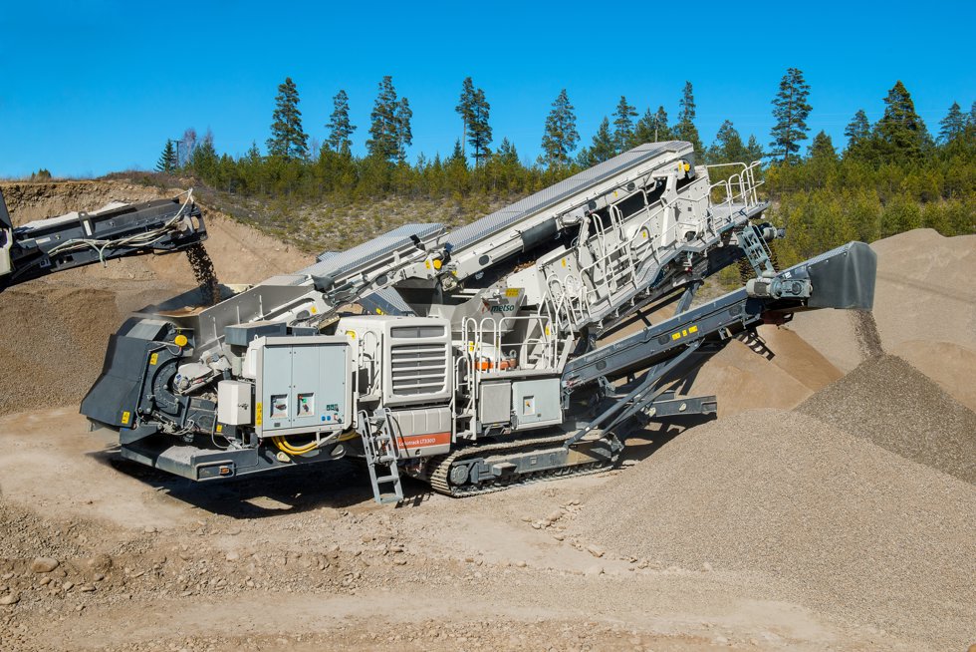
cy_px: 326
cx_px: 488
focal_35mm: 38
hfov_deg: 50.7
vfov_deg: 35.1
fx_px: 1030
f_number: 11
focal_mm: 38
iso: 250
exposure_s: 1/500
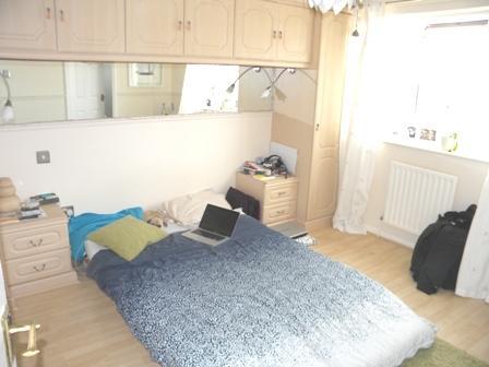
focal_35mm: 28
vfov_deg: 49.7
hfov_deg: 63.4
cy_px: 184
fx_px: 396
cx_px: 244
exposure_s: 1/59.6
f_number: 3.5
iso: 119
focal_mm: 5
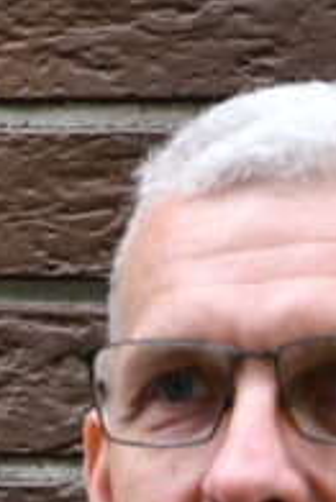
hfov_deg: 2.6
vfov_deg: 3.7
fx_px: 7490
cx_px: 326
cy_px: 1550
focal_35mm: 536
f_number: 5.6
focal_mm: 70
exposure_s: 1/125
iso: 800
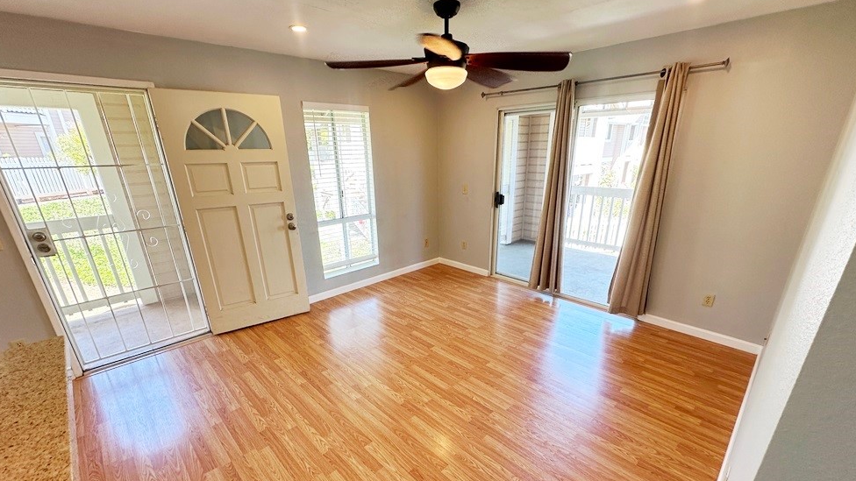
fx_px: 363
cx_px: 429
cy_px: 286
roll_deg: +0.8
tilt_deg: -21.8
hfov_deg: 99.4
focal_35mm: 16
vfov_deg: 66.5
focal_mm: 2.22
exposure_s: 1/120
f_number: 2.2
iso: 80
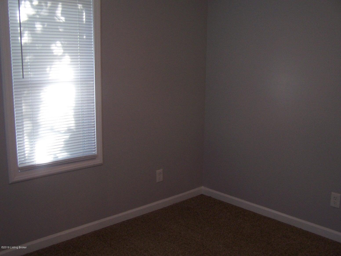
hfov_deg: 49.0
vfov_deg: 37.7
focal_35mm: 38
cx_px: 170
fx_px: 374
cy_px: 128
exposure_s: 1/30
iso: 140
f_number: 2.8
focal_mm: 6.3
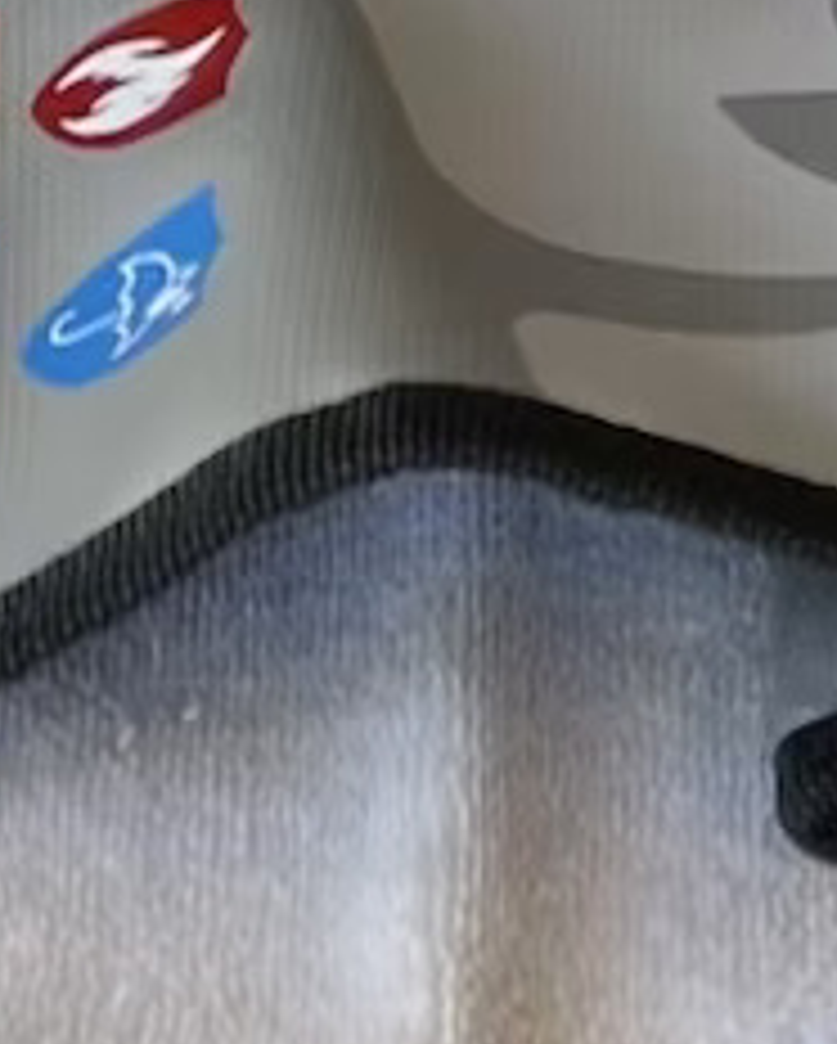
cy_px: -2142
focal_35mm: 204
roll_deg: +0.7
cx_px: 706
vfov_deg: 8.0
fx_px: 6309
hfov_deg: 7.6
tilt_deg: -8.3
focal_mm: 5.1
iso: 32
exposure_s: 1/143
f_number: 1.6
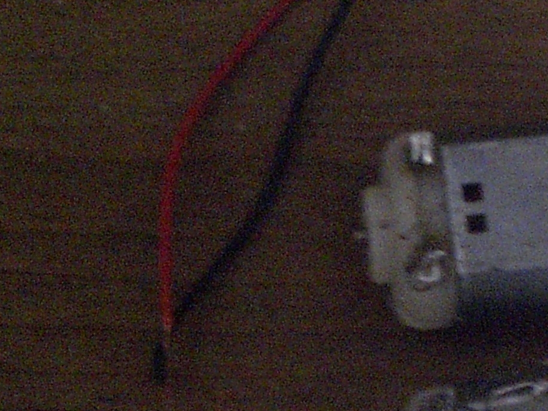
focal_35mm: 127
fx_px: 2010
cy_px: 258
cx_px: 449
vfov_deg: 11.7
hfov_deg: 15.4
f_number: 3.1
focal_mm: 6.3
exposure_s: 1/15
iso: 800
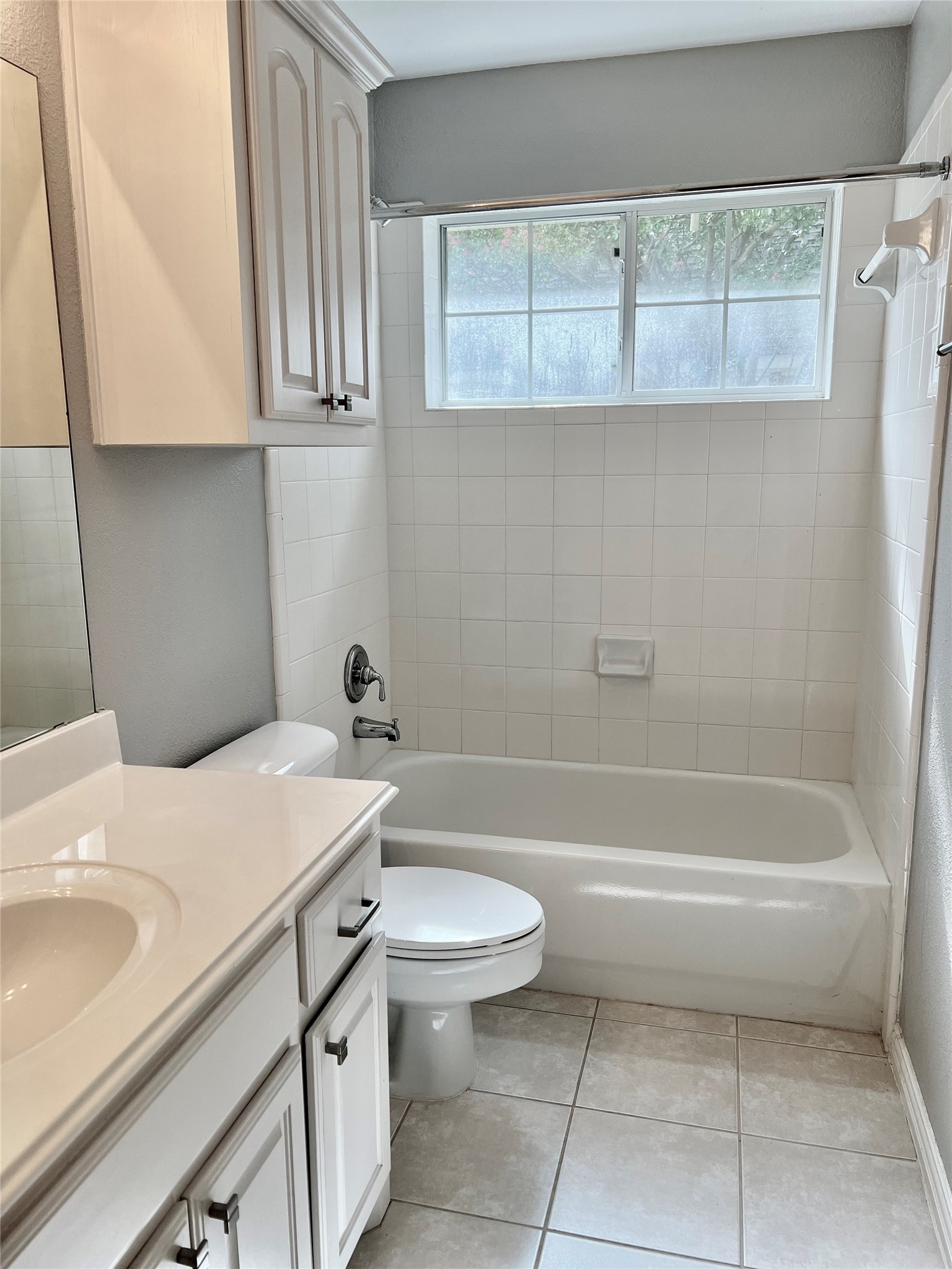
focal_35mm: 26
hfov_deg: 53.1
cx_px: 476
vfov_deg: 67.3
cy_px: 634
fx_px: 953
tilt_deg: -10.1
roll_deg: +0.6
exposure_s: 1/160
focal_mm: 5.7
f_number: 1.5
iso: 64
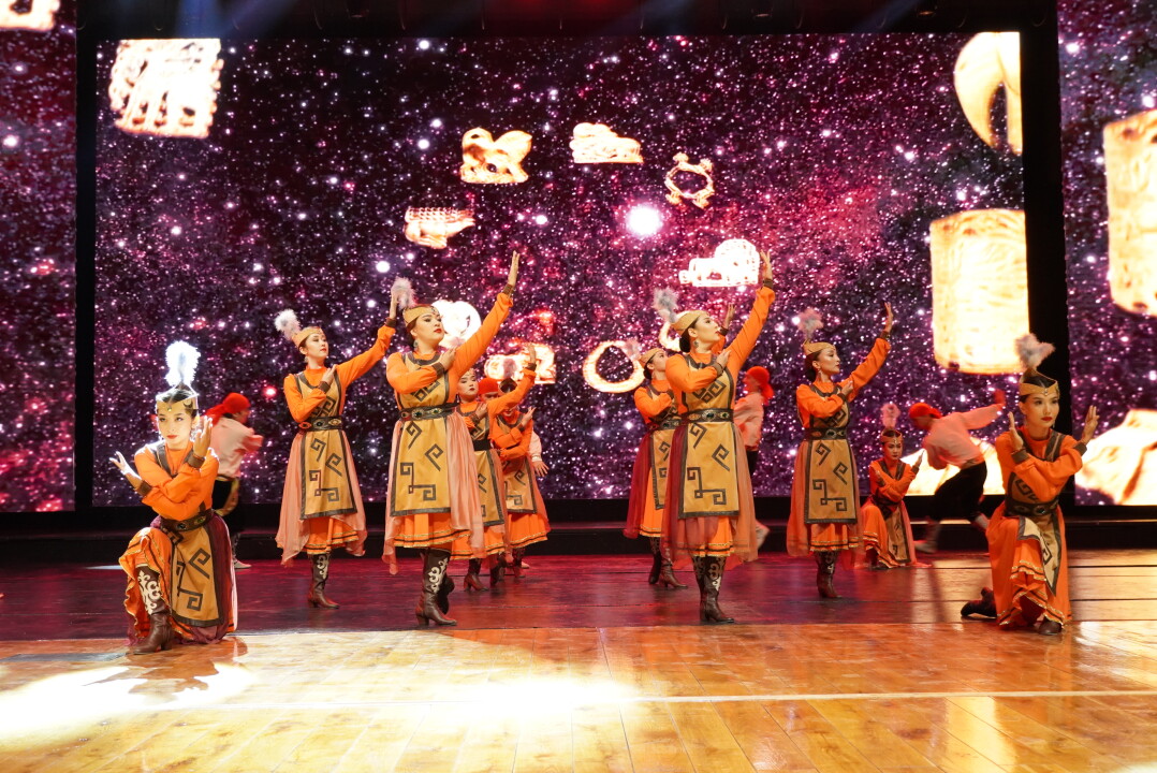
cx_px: 578
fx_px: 1447
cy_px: 386
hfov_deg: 43.6
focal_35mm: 45
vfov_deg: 29.9
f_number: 4.5
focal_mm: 30
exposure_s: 1/100
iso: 2000
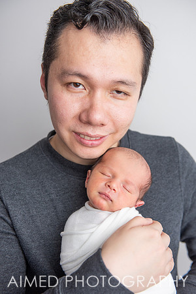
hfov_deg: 28.1
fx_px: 392
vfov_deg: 41.1
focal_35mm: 48
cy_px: 147
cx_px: 98
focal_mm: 48
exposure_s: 1/200
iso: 320
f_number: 3.5
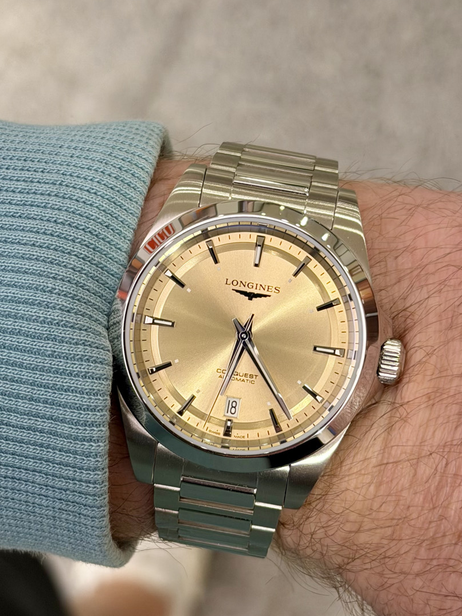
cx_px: 235
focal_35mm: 67
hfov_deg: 21.9
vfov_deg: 28.8
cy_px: 403
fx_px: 1193
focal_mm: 6.76
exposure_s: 1/50
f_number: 1.78
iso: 80
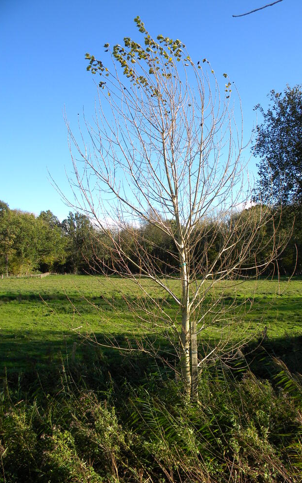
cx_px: 173
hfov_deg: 41.7
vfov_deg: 62.9
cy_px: 244
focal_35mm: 30
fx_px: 395
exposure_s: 1/483
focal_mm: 5
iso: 80
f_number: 3.5
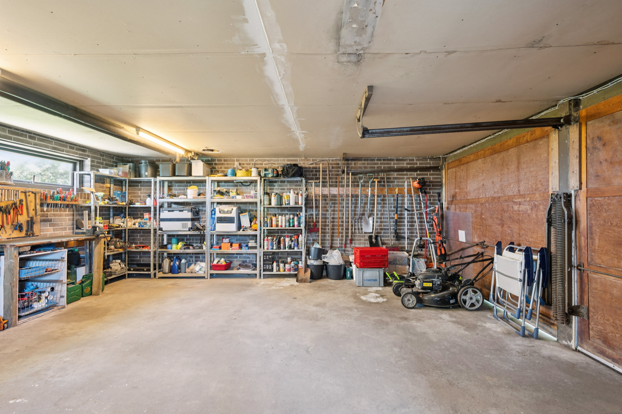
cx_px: 311
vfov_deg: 72.1
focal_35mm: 16
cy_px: 207
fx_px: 285
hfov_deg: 95.0
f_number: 9
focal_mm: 16.5
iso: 640
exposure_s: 1/1.67
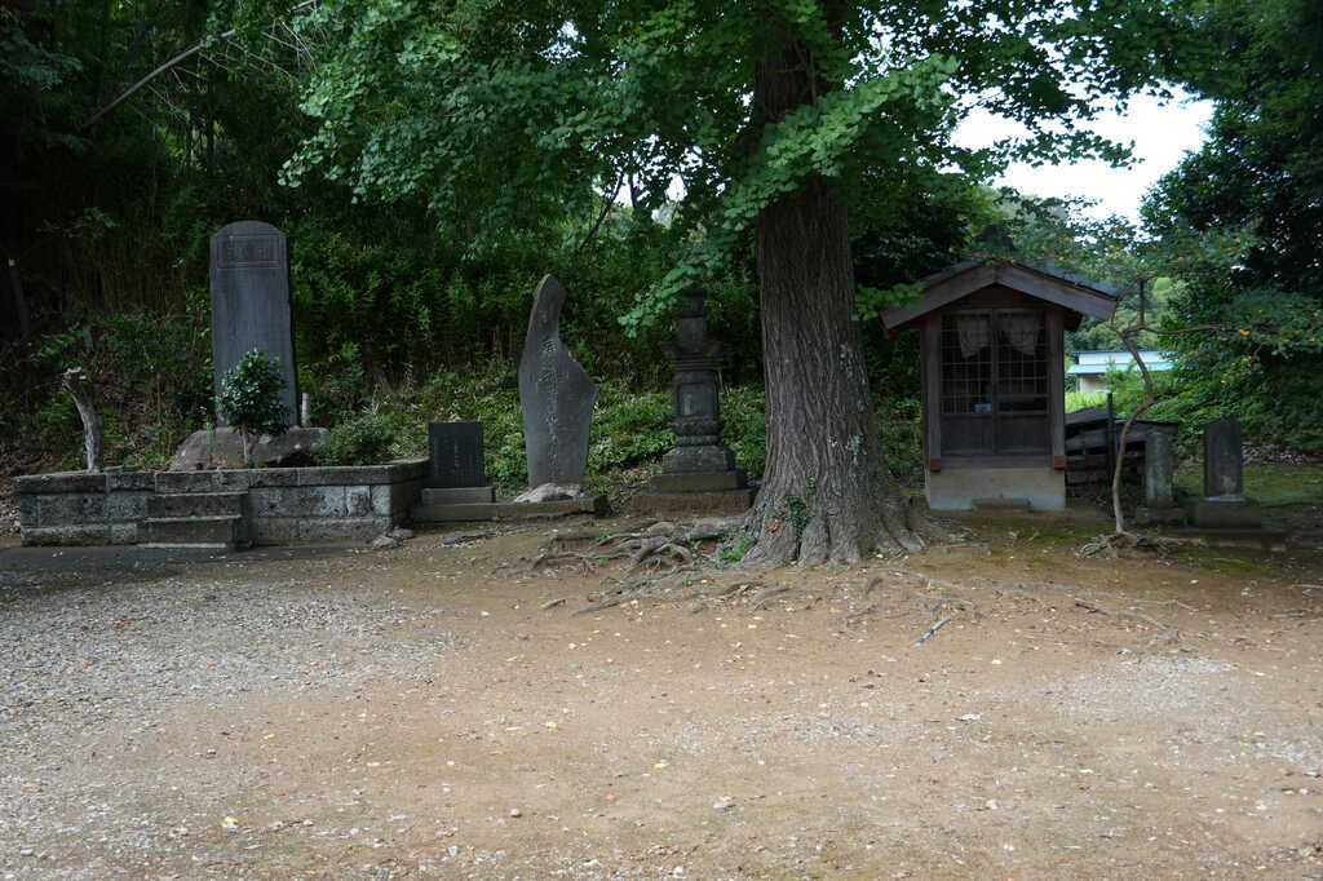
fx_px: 1598
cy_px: 440
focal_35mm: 44
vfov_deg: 30.8
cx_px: 662
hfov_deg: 45.0
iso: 160
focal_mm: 29
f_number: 4.5
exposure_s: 1/160
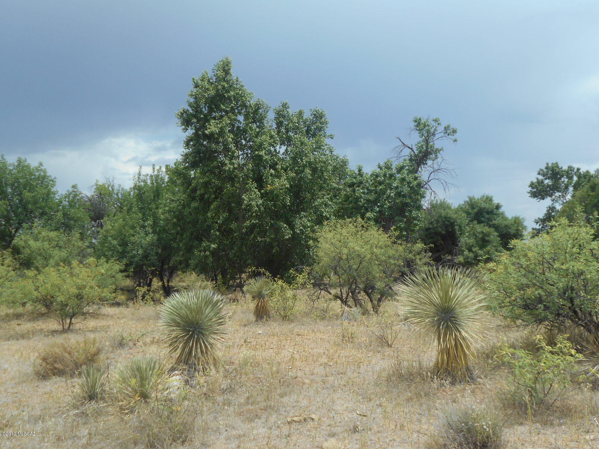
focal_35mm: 37
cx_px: 300
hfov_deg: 50.1
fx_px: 640
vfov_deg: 38.7
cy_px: 224
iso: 80
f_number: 3.9
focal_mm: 6.7
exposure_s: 1/800
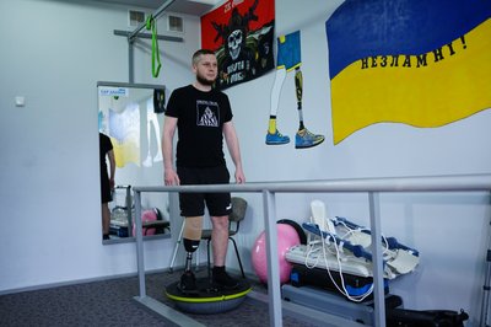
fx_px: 477
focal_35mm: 35
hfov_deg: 54.5
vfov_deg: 37.8
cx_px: 246
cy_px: 164
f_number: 1.4
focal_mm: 35
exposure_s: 1/200
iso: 800
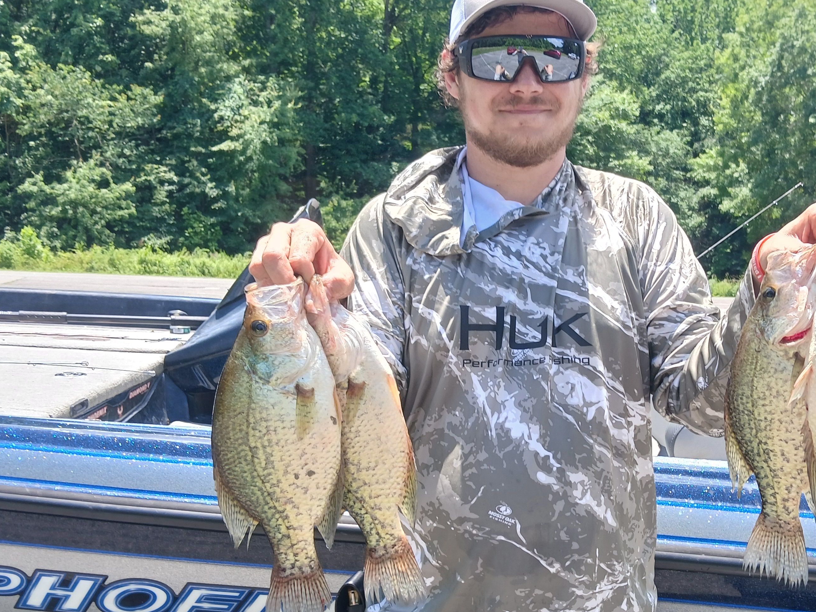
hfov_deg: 45.4
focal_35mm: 41
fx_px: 966
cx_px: 504
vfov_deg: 35.0
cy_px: 366
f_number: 1.8
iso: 20
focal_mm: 3.98
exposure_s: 1/120
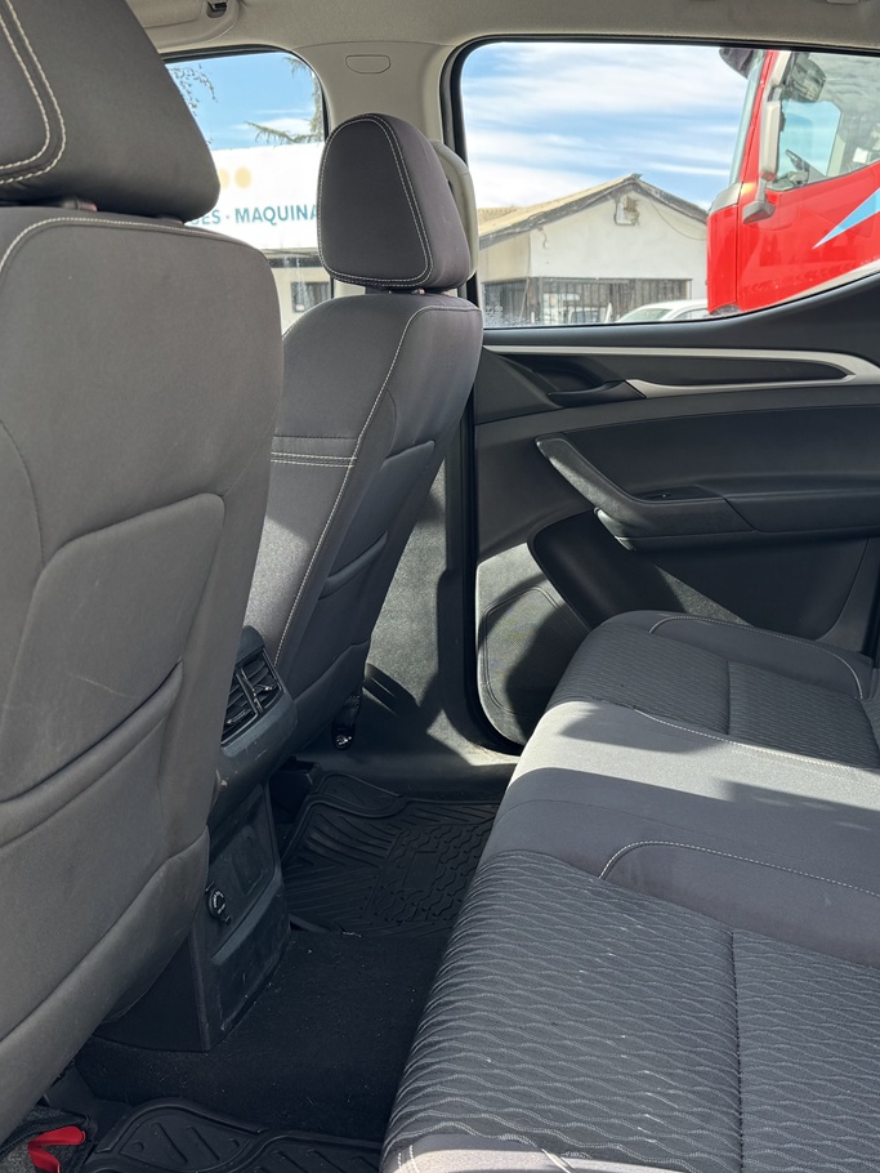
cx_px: 645
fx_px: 1220
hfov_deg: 38.8
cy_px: 567
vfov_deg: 51.3
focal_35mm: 36
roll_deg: +0.0
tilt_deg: -10.3
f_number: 1.78
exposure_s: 1/227
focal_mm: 6.76
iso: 80
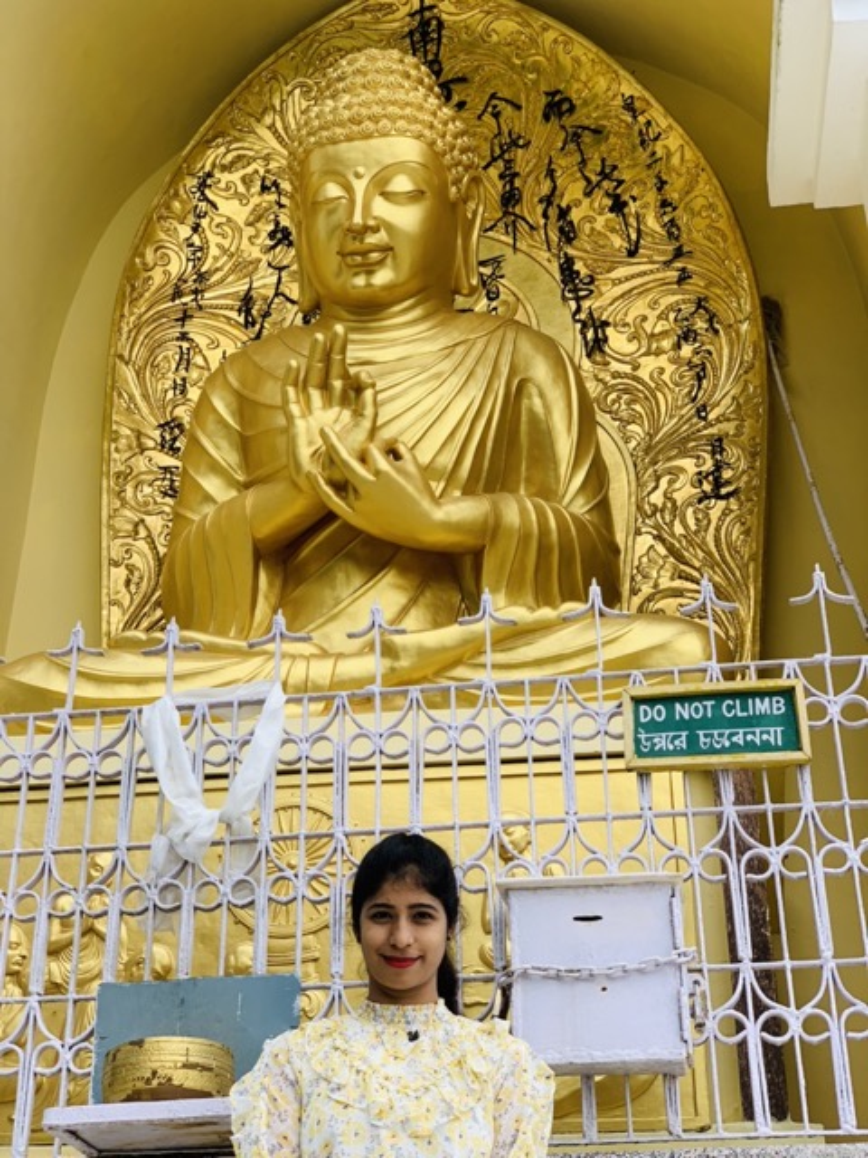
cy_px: 579
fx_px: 1739
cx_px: 434
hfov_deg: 28.0
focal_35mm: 52
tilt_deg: +30.8
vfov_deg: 36.8
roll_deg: -1.5
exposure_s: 1/340
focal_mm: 6
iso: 16
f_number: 2.4
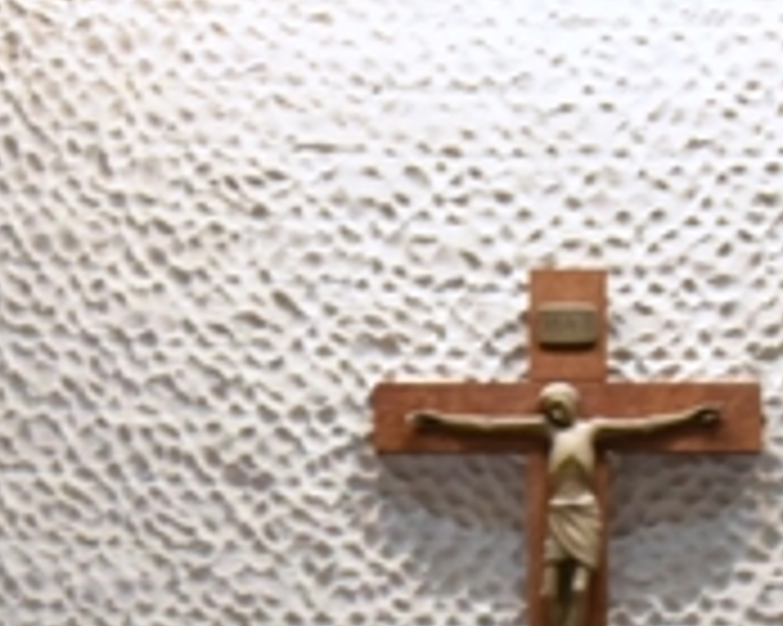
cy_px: 835
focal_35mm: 264
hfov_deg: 7.3
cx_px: 608
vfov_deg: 5.8
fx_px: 6114
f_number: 9
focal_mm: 70
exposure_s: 1/100
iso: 6400
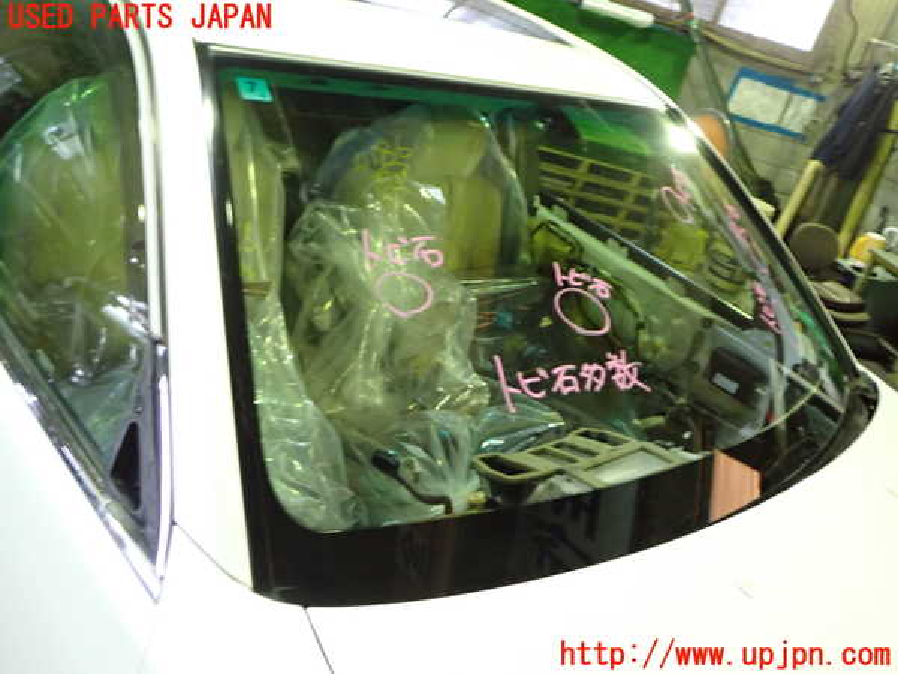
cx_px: 449
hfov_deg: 56.8
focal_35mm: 32
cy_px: 337
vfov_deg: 44.2
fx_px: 830
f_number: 2.4
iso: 640
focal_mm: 5.79
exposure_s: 1/30
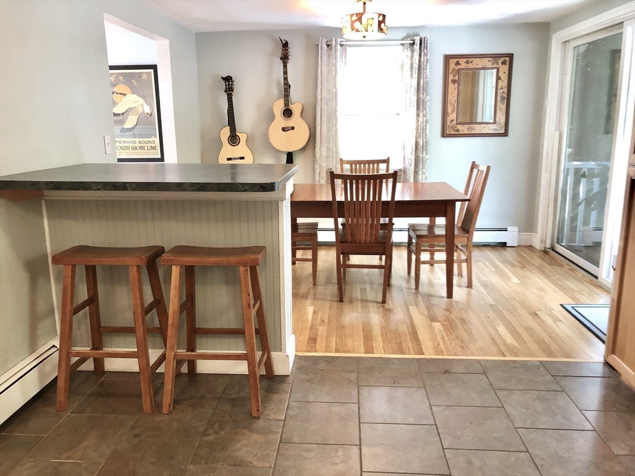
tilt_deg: -12.6
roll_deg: +0.9
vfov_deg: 49.7
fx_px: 514
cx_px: 318
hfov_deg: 63.4
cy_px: 238
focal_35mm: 28
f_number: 1.8
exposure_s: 1/15
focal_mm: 4
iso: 40
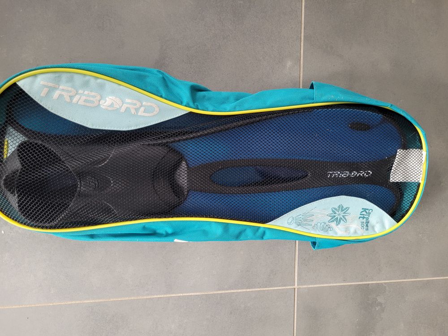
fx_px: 336
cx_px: 224
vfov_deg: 53.1
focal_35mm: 26
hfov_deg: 67.3
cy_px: 168
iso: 250
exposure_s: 1/50
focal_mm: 5.4
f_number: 1.8
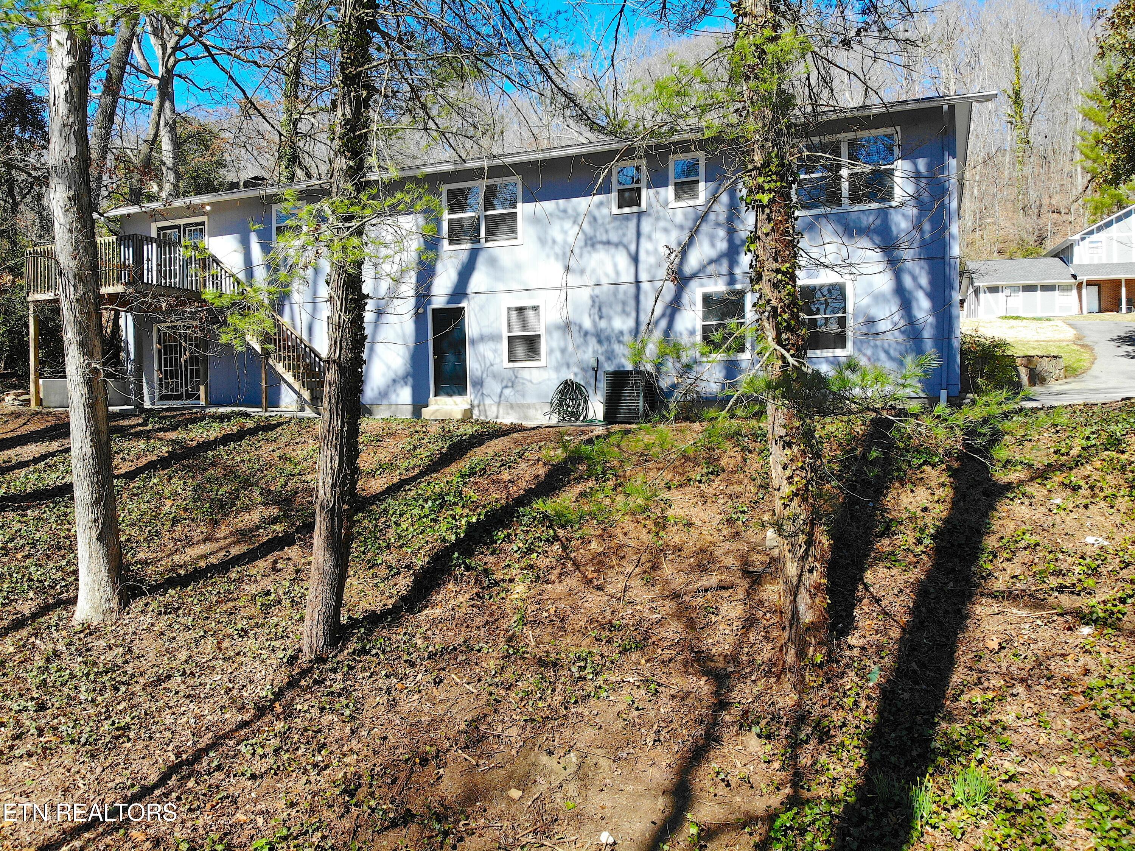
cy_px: 426
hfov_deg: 71.6
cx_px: 568
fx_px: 787
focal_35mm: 24
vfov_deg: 56.8
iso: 100
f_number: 2.8
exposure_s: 1/421
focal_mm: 4.5
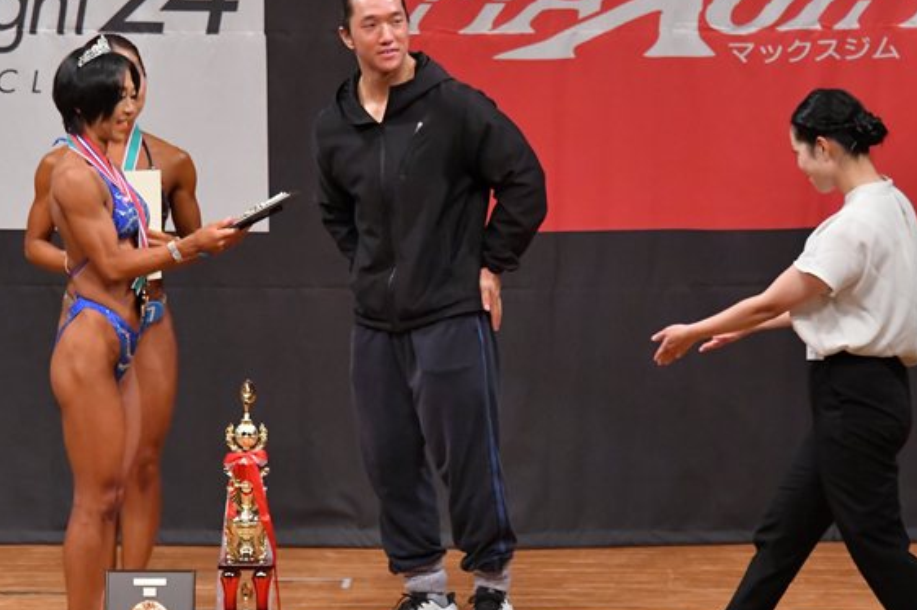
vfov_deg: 4.1
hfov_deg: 6.2
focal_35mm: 331
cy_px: 346
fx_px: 8426
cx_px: 301
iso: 6400
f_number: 5.6
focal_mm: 160
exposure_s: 1/400
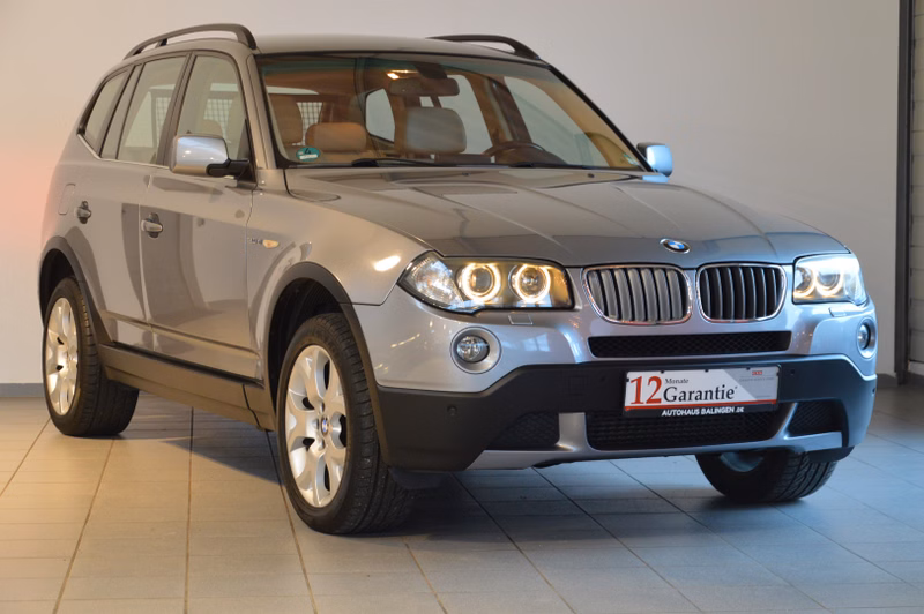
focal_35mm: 78
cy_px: 307
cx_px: 462
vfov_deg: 17.5
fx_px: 2000
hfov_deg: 26.0
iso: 1100
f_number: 5
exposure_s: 1/15
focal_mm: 52
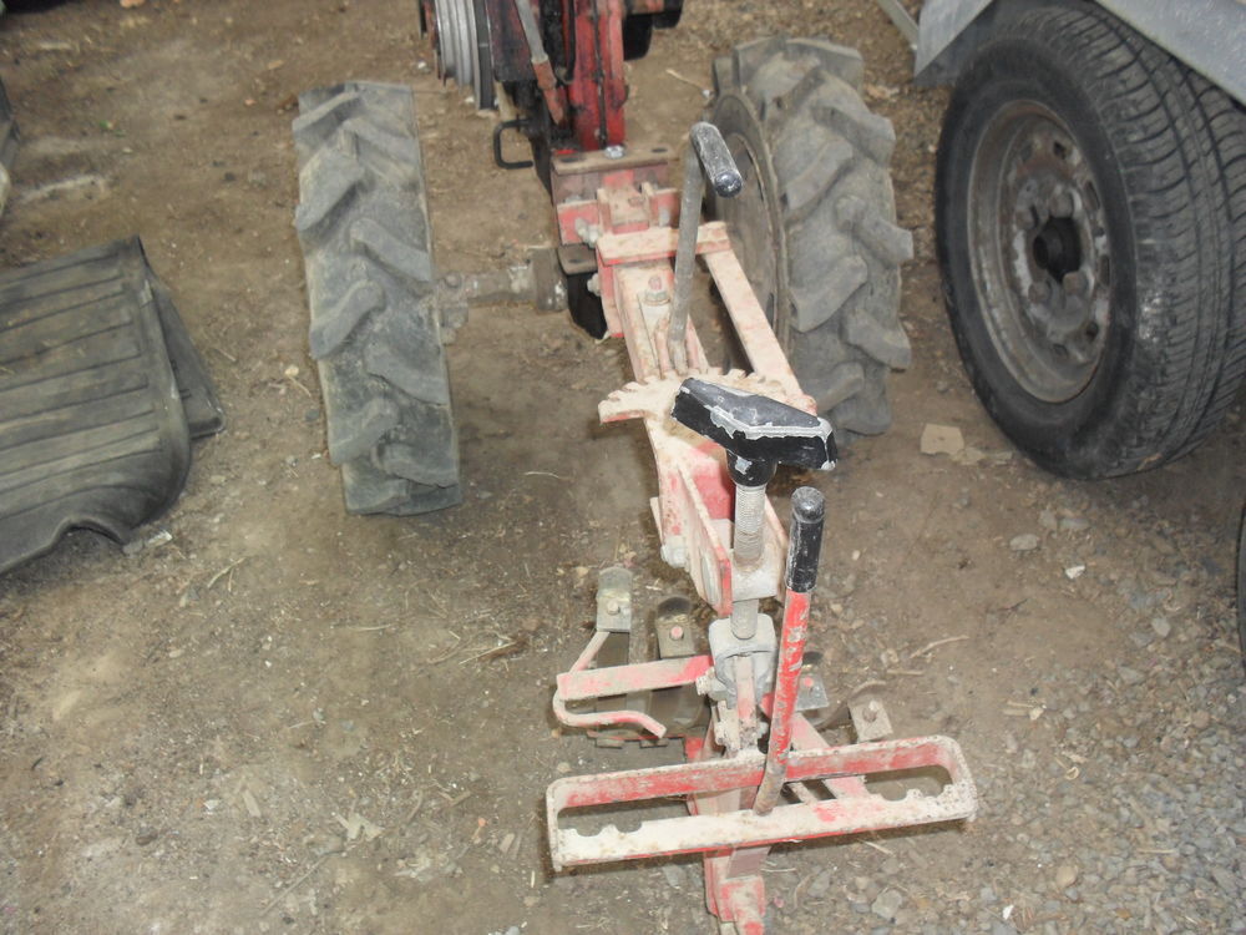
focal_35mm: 35
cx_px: 623
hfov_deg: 52.6
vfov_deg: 40.7
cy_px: 468
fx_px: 1260
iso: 200
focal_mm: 6.3
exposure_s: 1/45
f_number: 3.2
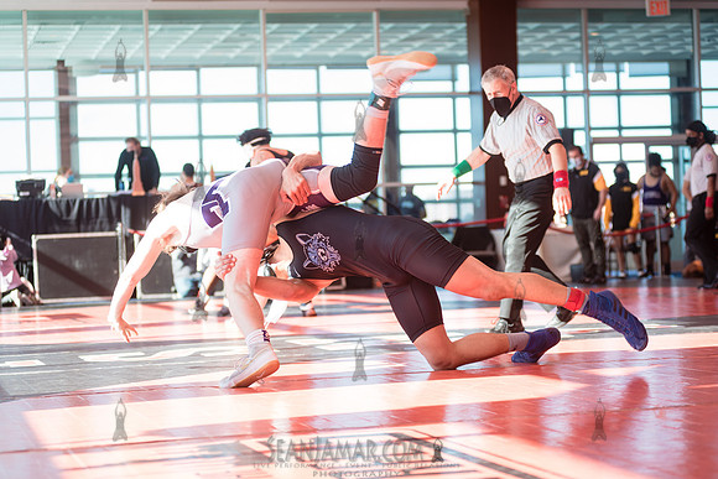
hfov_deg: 25.4
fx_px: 1596
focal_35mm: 80
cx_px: 359
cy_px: 240
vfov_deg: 17.1
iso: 400
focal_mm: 80
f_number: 3.5
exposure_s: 1/400
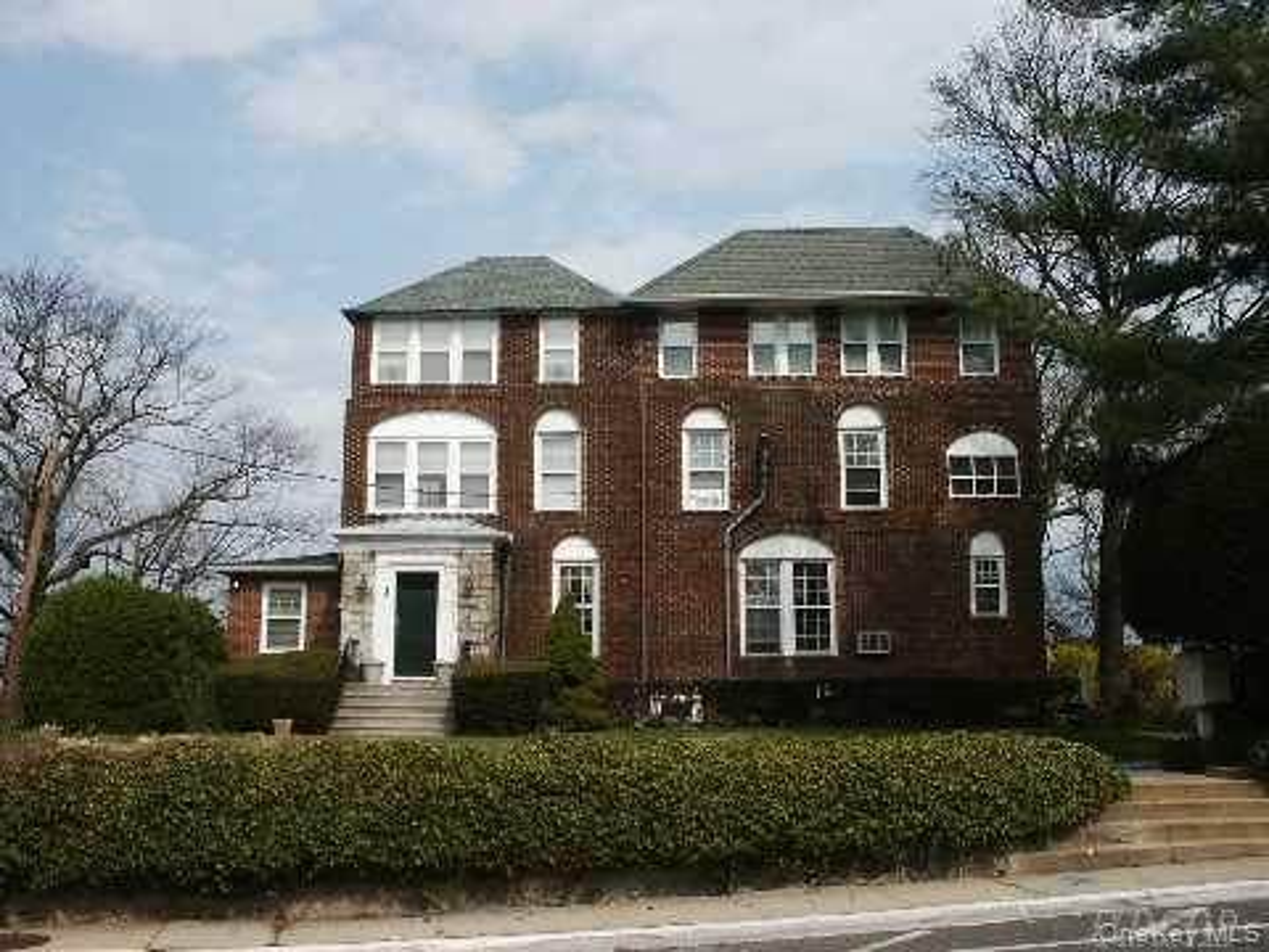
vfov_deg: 40.7
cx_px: 634
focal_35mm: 35
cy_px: 476
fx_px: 1283
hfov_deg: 52.6
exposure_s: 1/350
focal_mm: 7.18
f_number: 6.7
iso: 64
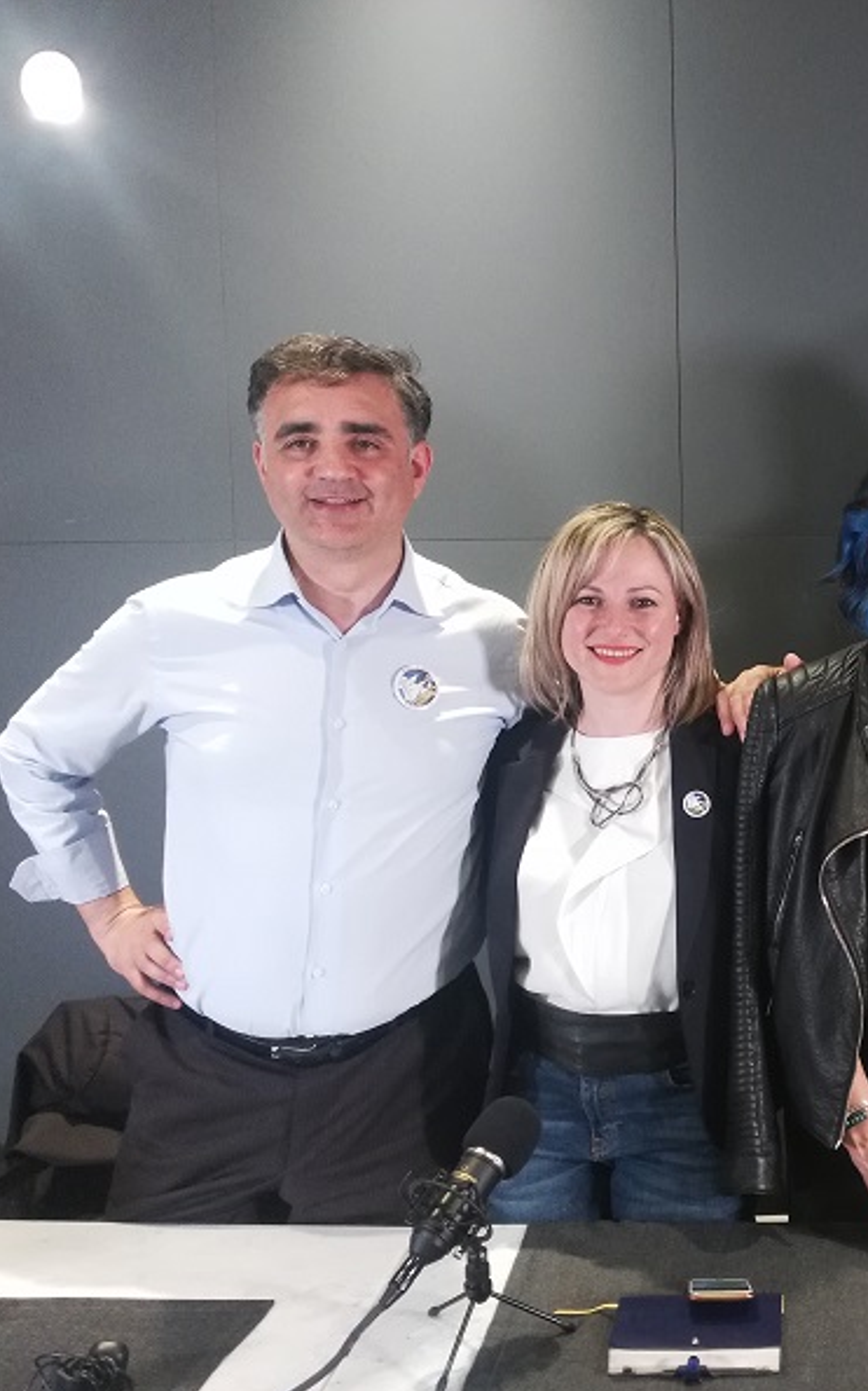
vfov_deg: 49.3
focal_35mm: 40
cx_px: 777
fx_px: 1515
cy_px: 700
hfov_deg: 30.6
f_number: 2
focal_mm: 2.96
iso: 283
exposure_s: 1/33
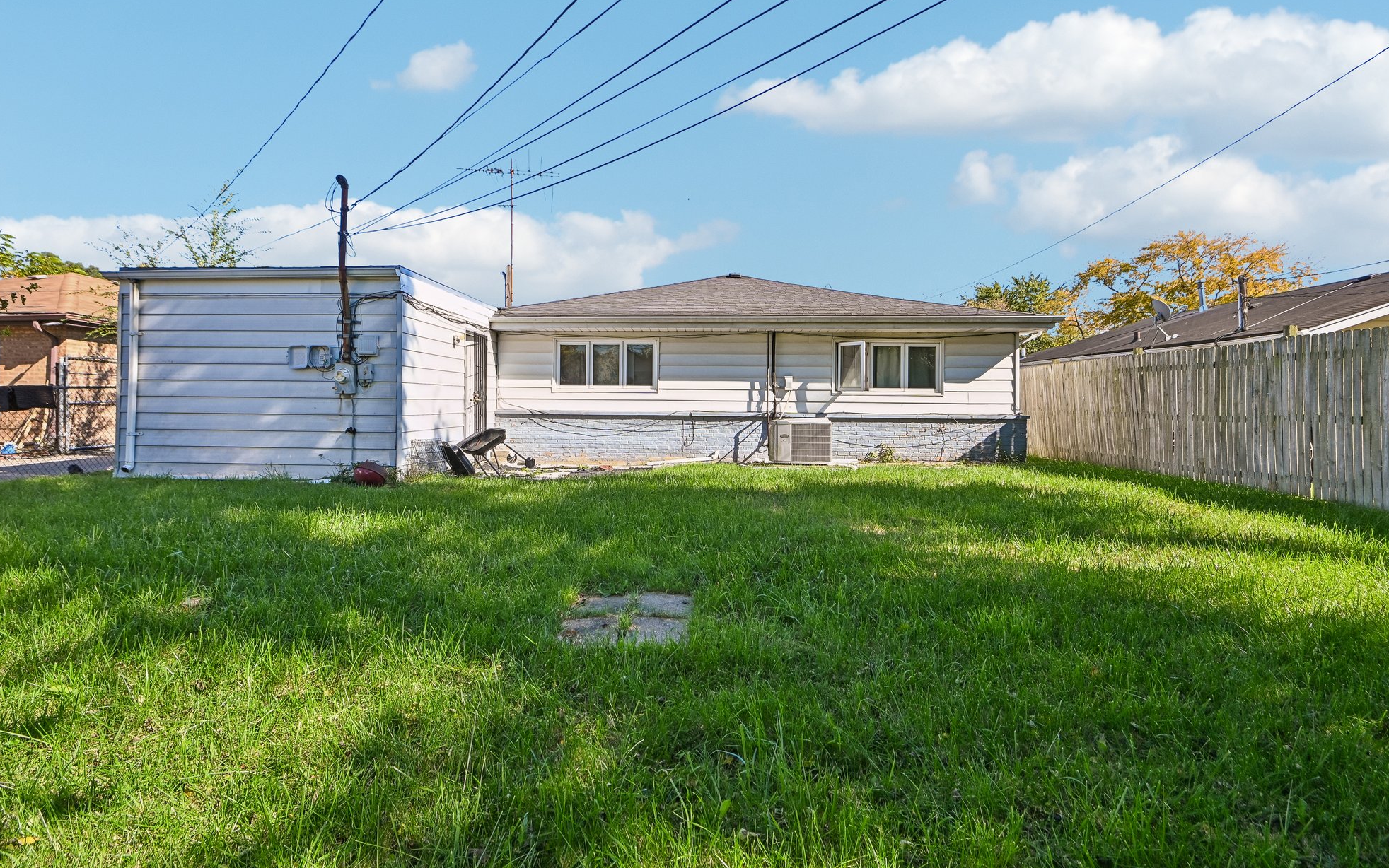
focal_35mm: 17
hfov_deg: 94.3
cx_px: 674
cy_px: 412
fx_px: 644
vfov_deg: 68.0
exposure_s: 1/160
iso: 400
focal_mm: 16
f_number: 13
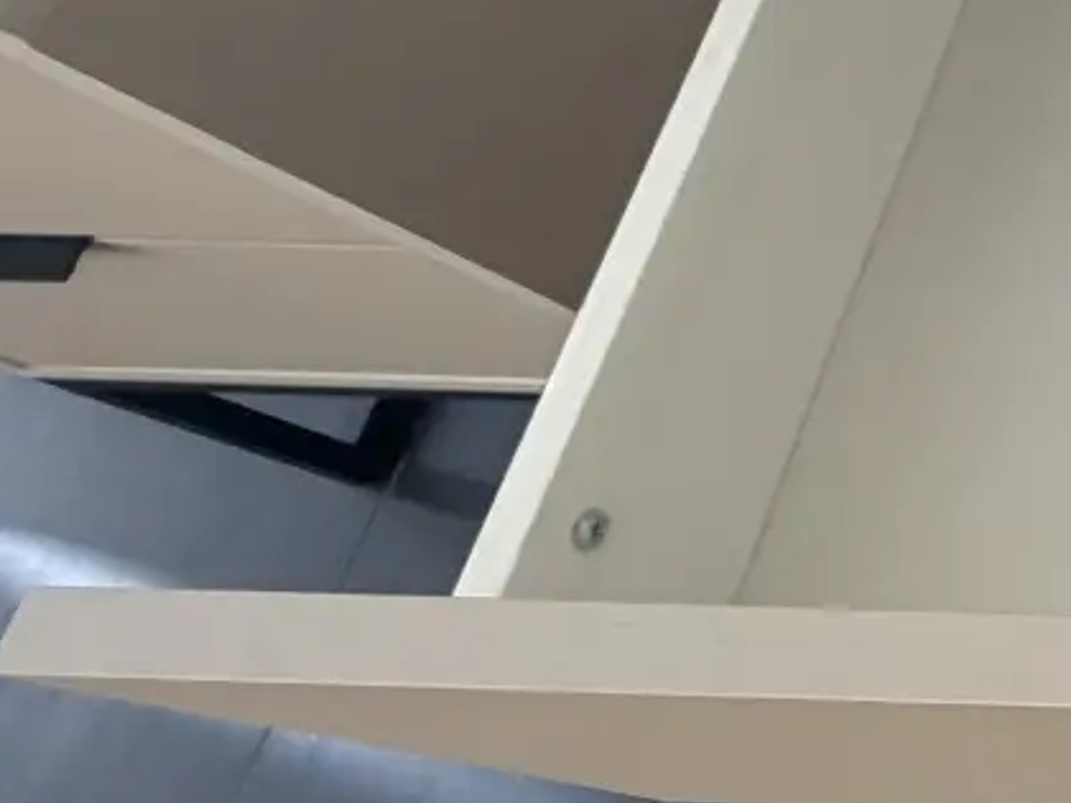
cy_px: -43
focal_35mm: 64
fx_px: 1980
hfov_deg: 18.7
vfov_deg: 21.9
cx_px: 2155
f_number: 2.2
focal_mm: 2.22
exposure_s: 1/121
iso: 125
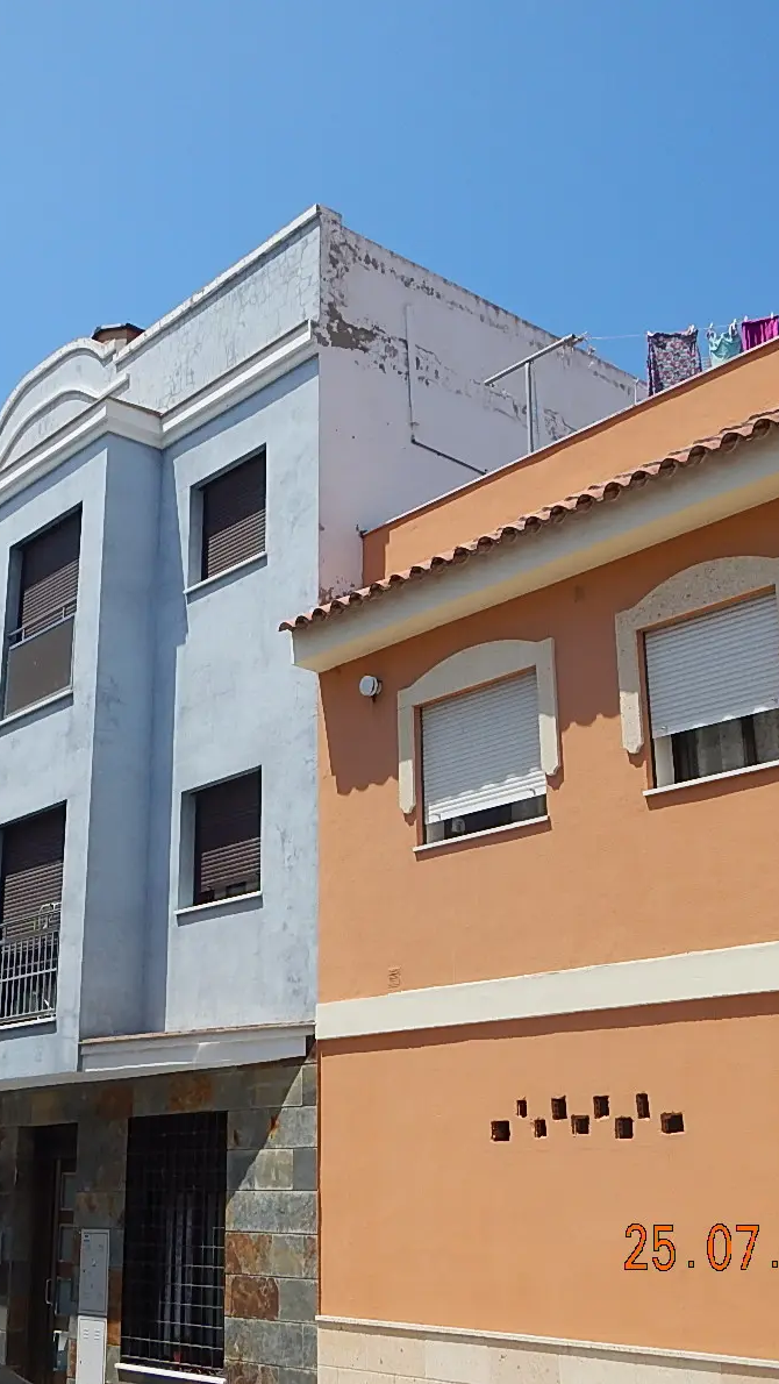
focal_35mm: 41
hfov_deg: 28.9
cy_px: 695
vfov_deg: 49.4
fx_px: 1505
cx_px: 266
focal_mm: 5
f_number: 3.9
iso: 125
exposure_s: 1/1250
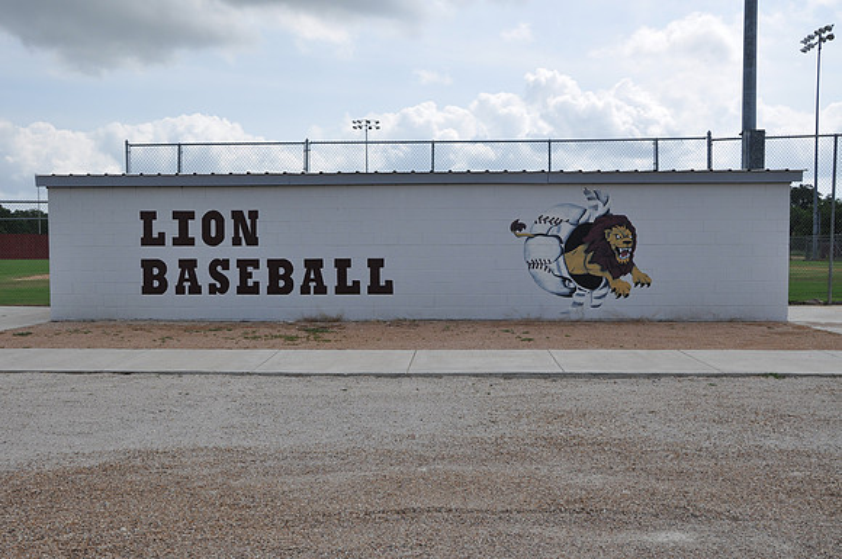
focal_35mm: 33
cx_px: 421
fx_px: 771
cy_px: 280
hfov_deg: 57.3
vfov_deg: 39.9
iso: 200
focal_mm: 22
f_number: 9
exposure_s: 1/320
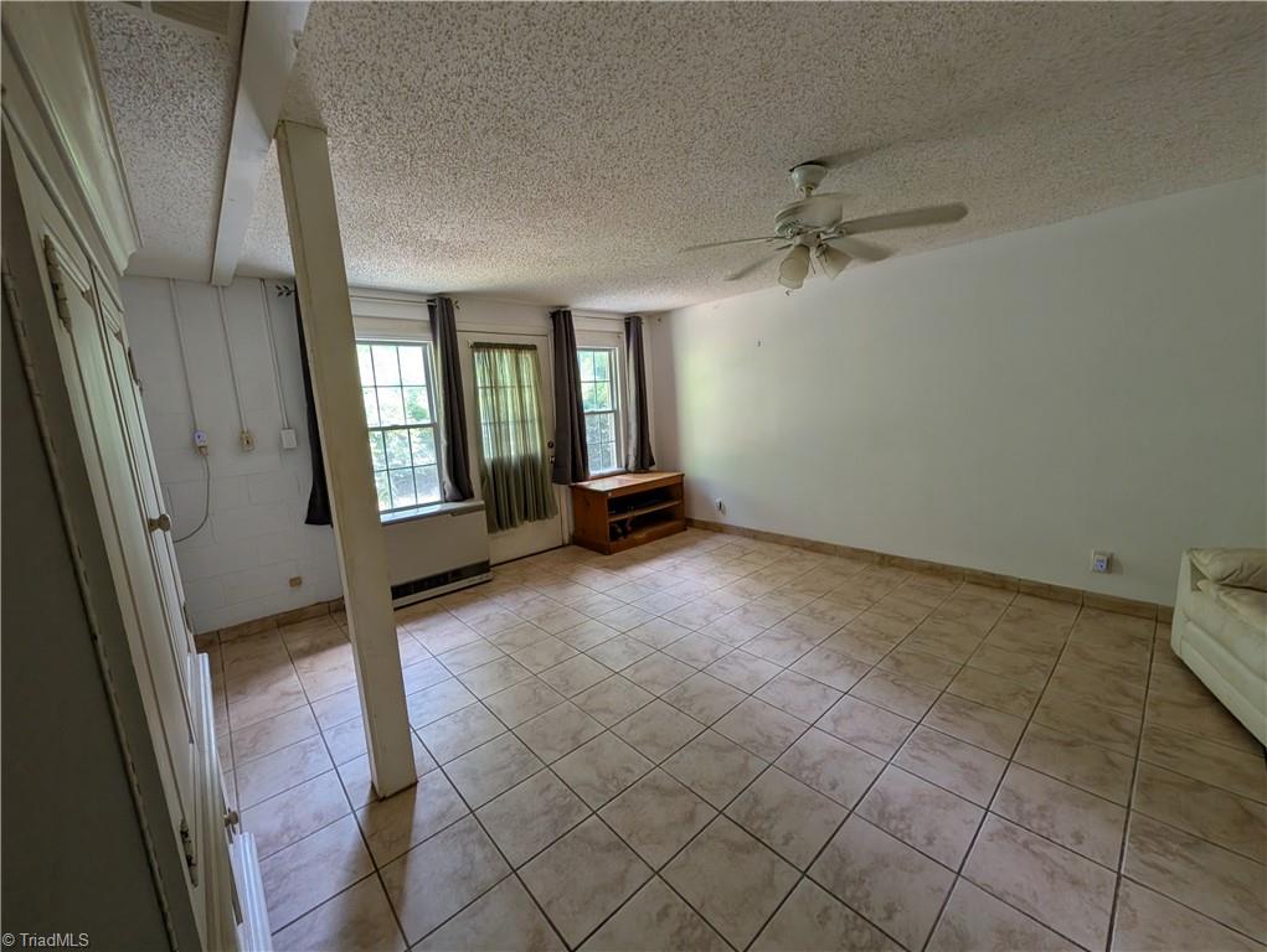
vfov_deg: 94.6
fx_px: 440
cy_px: 476
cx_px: 634
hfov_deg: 110.5
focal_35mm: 12
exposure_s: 1/78.2
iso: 64
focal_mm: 2.02
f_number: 1.7
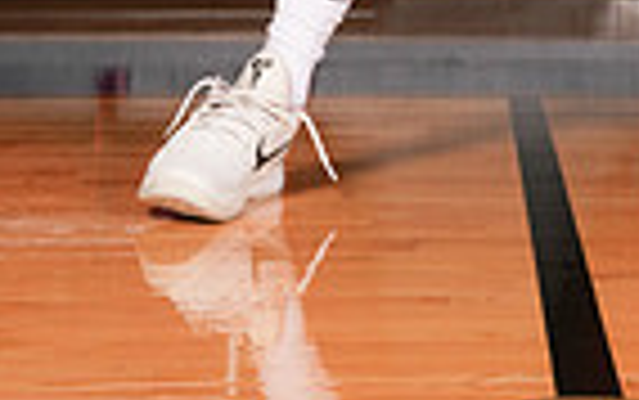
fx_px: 2301
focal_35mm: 132
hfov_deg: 15.7
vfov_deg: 9.0
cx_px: 549
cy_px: -562
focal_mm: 41
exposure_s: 1/200
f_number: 8
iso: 400
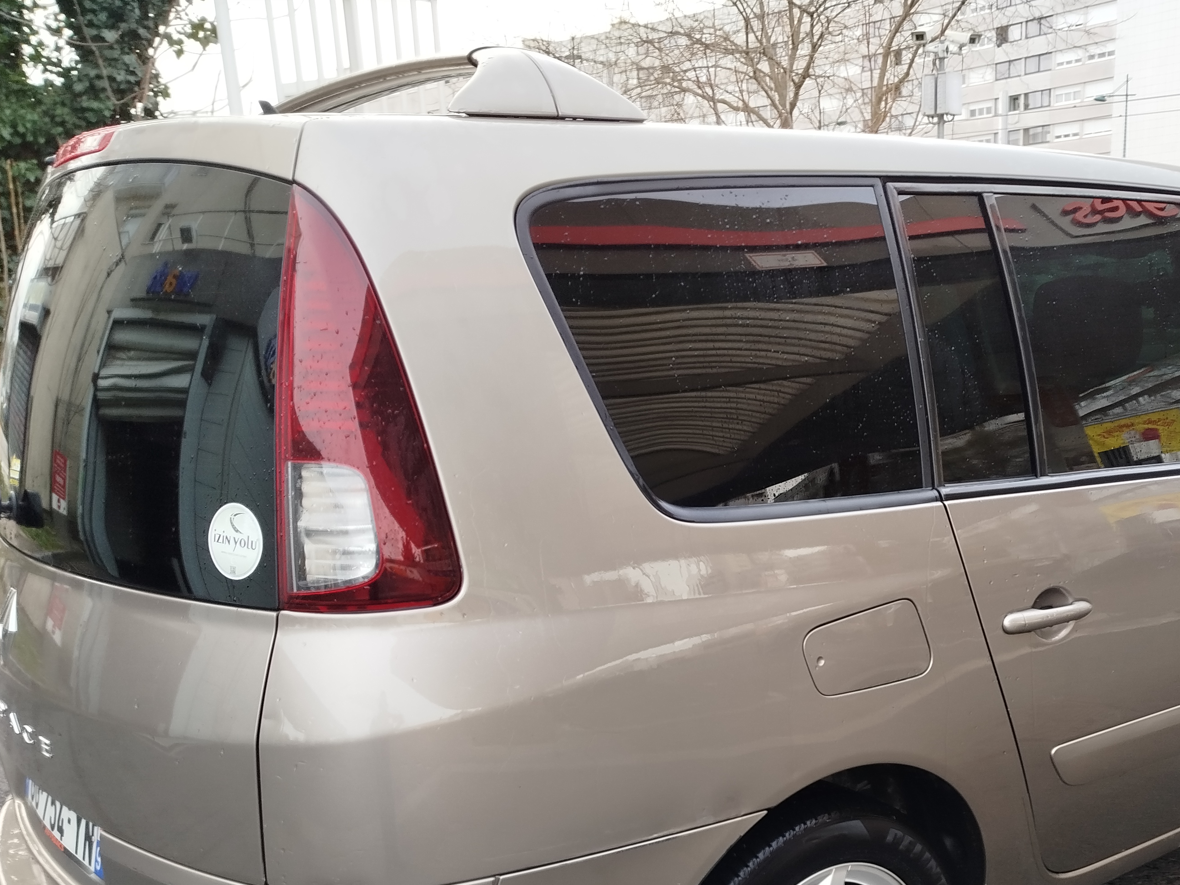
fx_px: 1261
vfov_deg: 37.7
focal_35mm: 37
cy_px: 660
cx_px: 813
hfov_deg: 49.0
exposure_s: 1/50
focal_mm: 5.31
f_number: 1.7
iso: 64
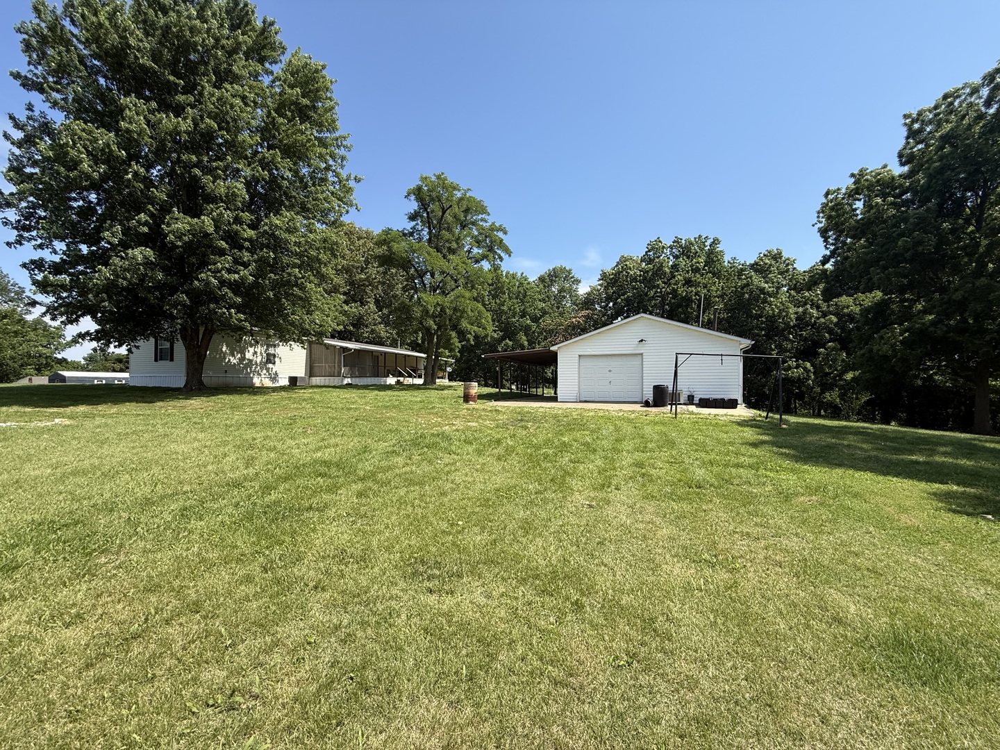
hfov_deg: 102.1
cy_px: 375
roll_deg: -0.6
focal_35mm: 14
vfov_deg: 85.7
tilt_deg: +2.3
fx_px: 404
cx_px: 500
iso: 50
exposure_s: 1/1339
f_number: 2.2
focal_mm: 2.22
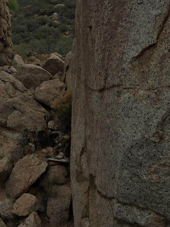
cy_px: 21
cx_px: 31
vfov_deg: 29.8
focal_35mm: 62
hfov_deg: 23.3
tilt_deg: -2.1
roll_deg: -0.2
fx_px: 406
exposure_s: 1/2825
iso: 32
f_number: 2.2
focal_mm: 4.15
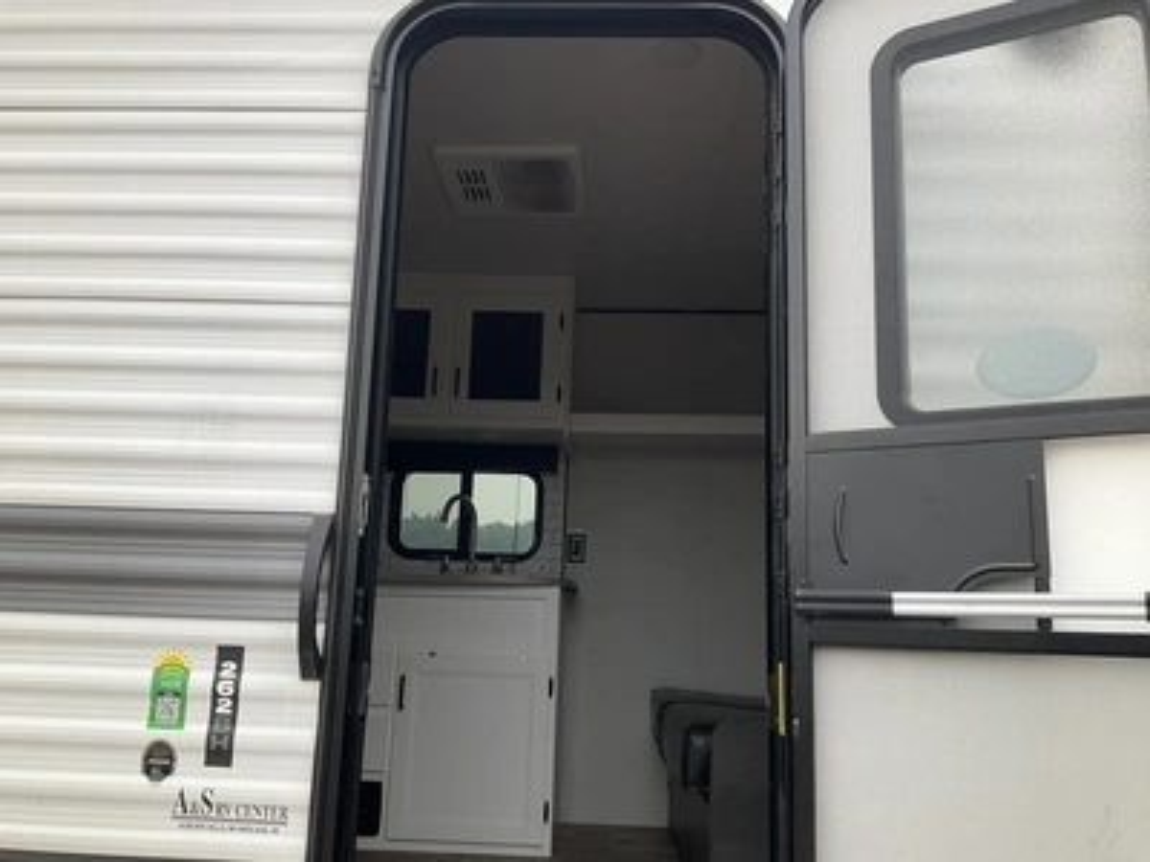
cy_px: 431
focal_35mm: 29
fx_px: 963
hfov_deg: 61.7
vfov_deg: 48.2
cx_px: 575
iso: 25
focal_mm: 3
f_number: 1.8
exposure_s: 1/781
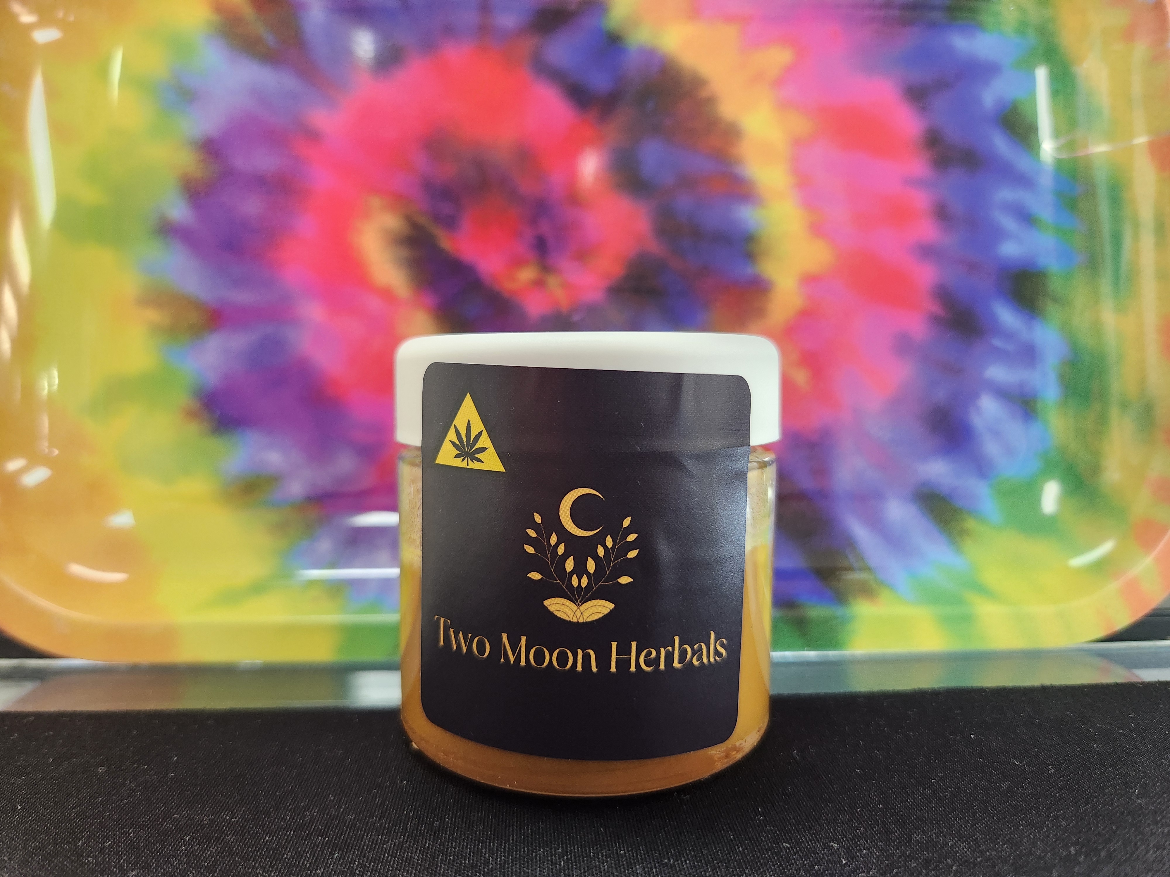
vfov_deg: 58.9
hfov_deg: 73.9
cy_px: 438
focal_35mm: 23
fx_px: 777
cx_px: 585
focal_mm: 5.4
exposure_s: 1/120
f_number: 1.8
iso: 400
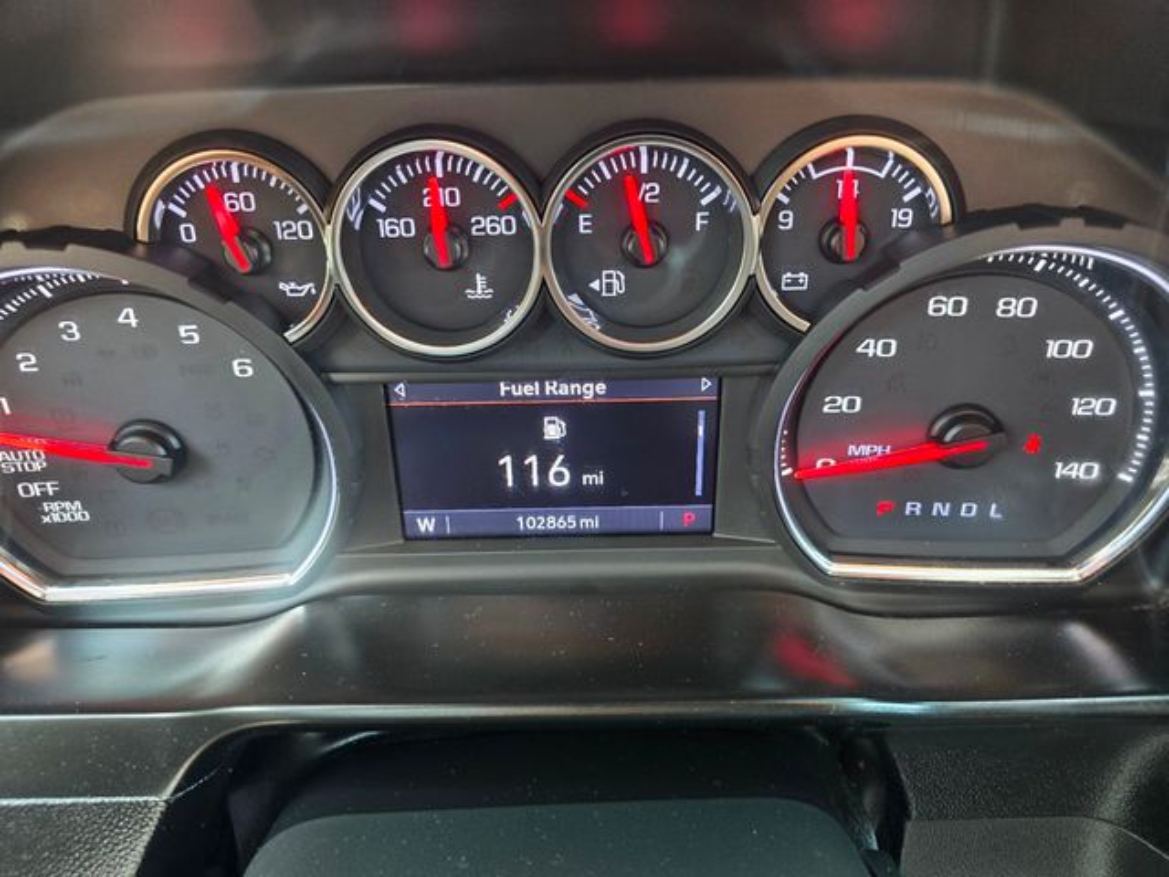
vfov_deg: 58.9
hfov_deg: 73.9
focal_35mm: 23
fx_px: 777
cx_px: 584
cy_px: 438
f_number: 1.7
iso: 250
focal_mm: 6.3
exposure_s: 1/50
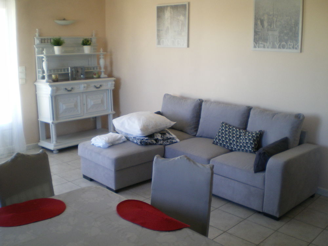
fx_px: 360
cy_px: 123
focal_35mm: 38
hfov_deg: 49.0
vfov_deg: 37.7
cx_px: 164
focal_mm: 6.3
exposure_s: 1/50
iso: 160
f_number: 3.1
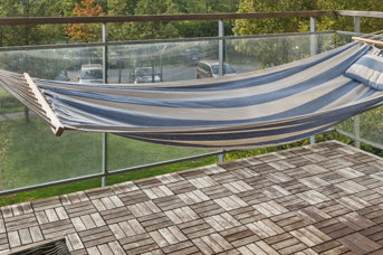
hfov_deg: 46.4
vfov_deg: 29.5
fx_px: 446
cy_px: -7
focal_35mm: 42
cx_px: 179
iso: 160
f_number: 9
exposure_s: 1/320
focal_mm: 18
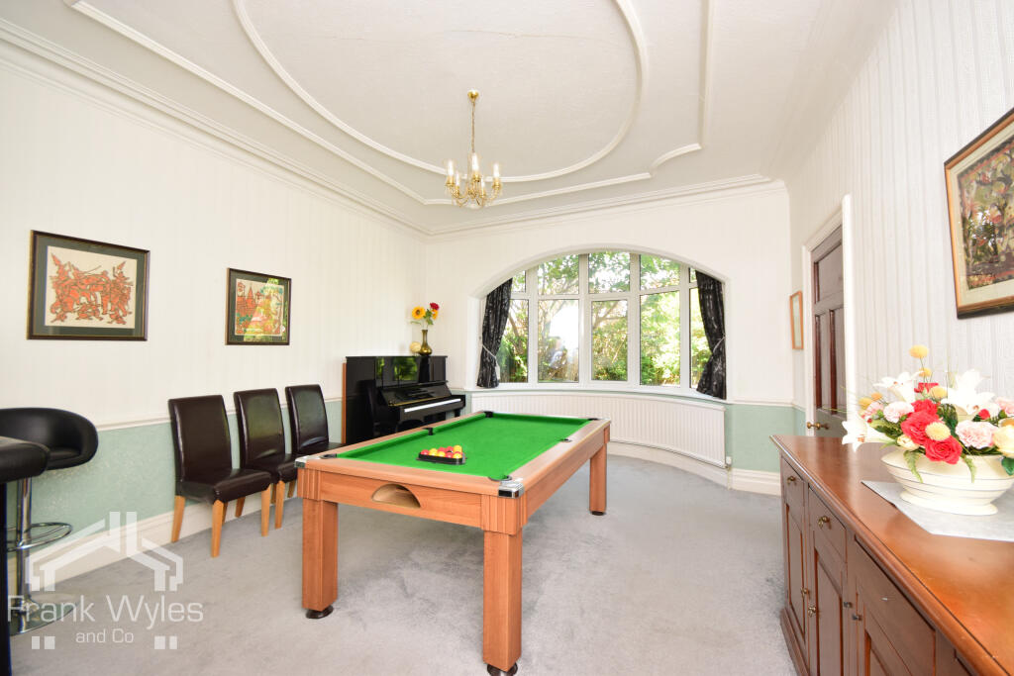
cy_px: 338
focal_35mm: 15
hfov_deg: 100.4
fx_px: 423
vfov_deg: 77.3
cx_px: 507
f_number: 9
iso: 800
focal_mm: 10
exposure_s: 1/60
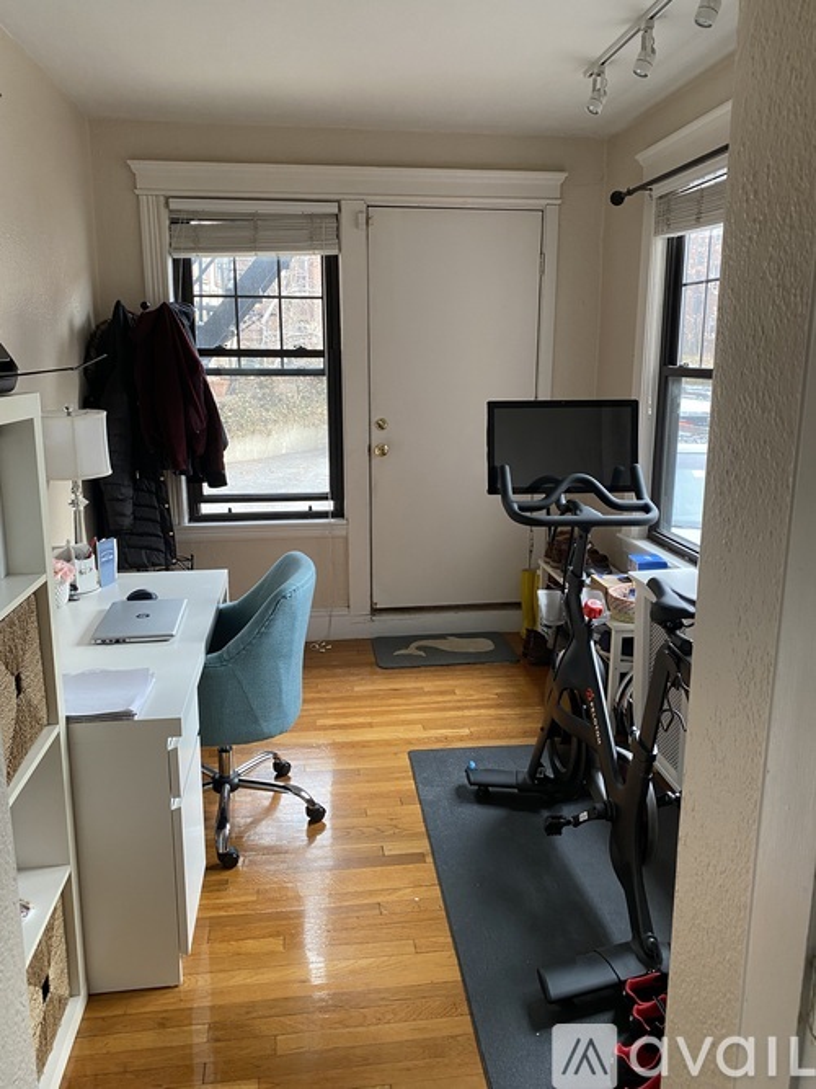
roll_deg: -0.4
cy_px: 544
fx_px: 817
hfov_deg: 53.0
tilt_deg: -12.0
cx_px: 408
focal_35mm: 26
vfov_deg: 67.3
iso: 125
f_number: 1.8
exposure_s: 1/60
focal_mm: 4.25
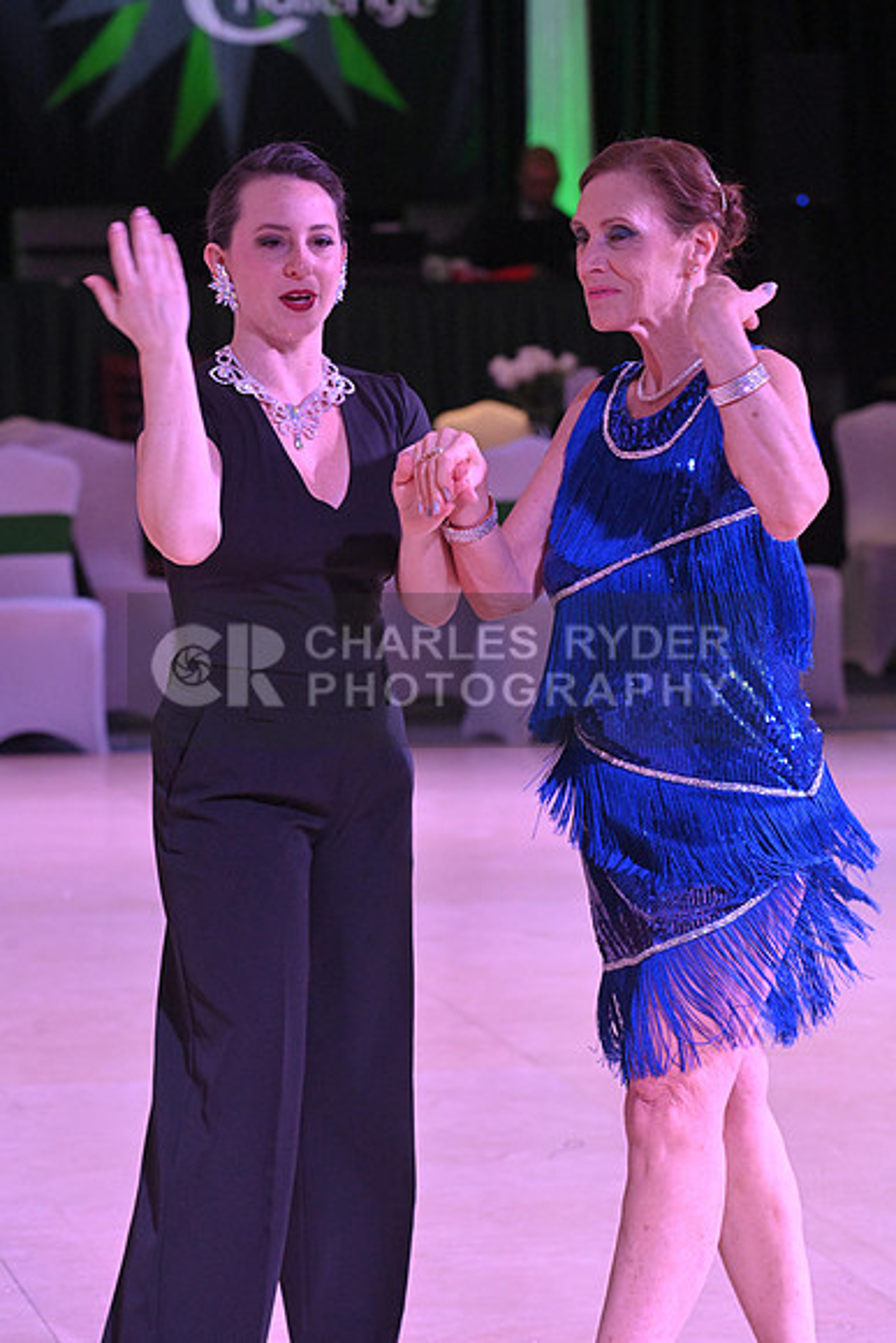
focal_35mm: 135
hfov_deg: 10.2
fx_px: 5037
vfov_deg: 15.2
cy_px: 672
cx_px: 448
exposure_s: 1/400
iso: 5000
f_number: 7.1
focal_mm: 135
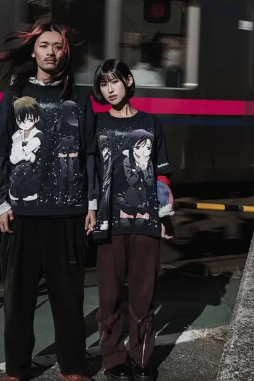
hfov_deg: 21.6
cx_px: 113
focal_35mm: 63
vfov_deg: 31.6
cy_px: 127
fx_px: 666
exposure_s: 1/200
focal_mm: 30
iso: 80
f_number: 10
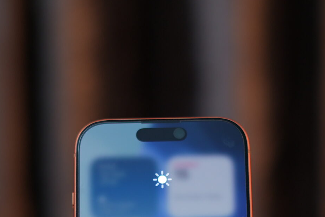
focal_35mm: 138
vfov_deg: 9.8
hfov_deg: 14.9
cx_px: 172
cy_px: 286
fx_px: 1247
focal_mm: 50
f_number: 2.2
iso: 320
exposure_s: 1/100
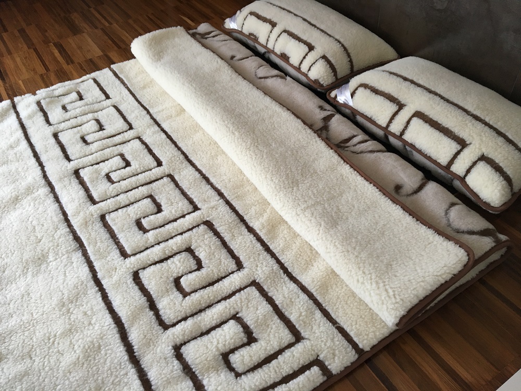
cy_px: 196
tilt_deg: -45.7
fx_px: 436
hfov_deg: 61.7
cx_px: 260
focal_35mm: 29
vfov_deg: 48.2
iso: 125
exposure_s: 1/33
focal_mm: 4.15
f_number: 2.2
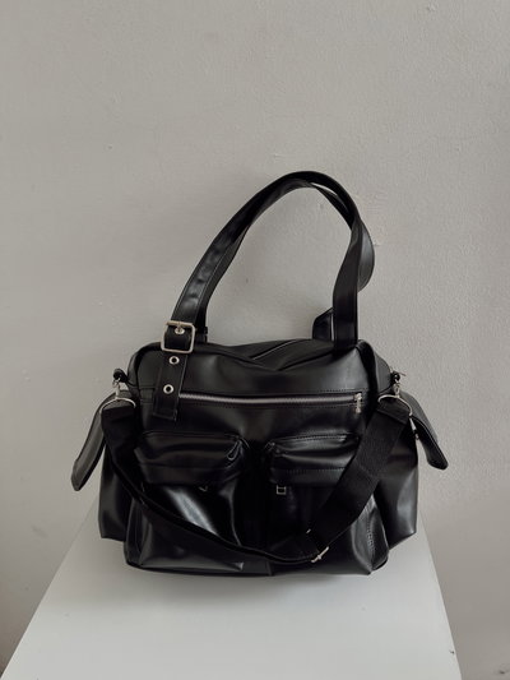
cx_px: 255
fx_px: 511
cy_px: 340
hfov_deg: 53.1
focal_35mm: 26
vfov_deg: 67.3
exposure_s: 1/121
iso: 125
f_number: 1.6
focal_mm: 5.1
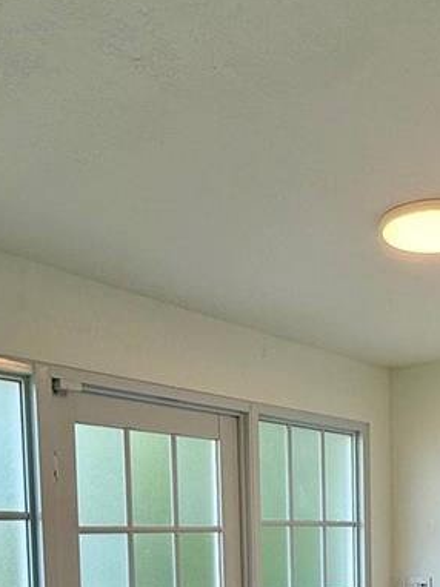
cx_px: 377
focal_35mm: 44
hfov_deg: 31.6
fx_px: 747
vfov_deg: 38.4
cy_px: 581
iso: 64
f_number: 2.2
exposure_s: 1/127
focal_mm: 2.22
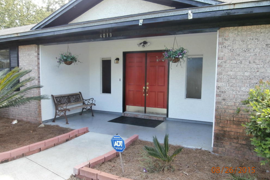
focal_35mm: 26
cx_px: 131
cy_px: 87
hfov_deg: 69.4
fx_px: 195
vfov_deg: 49.5
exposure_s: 1/125
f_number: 3
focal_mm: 4.2
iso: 100
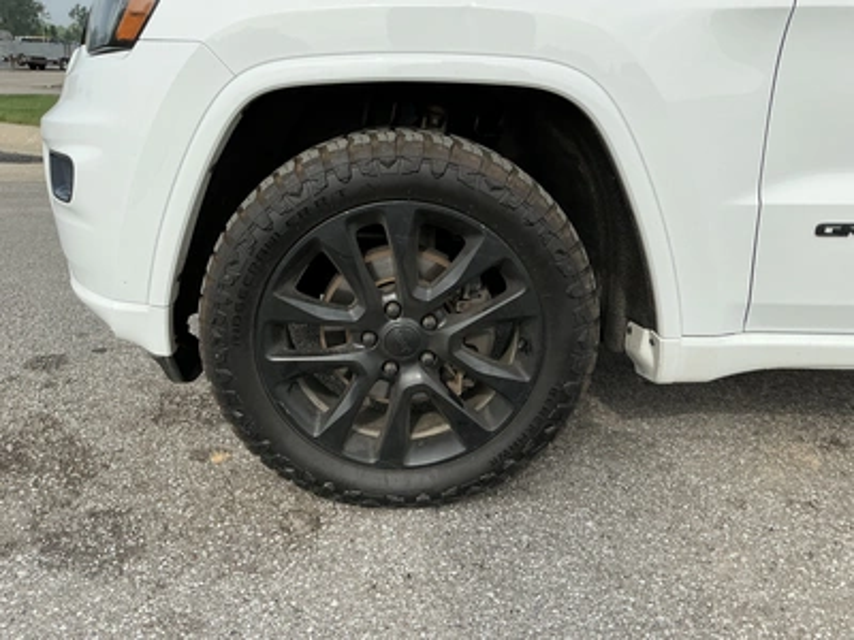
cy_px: 320
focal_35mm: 28
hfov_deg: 63.4
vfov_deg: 49.7
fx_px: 691
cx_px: 427
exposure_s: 1/1912
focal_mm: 3
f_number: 1.8
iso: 25
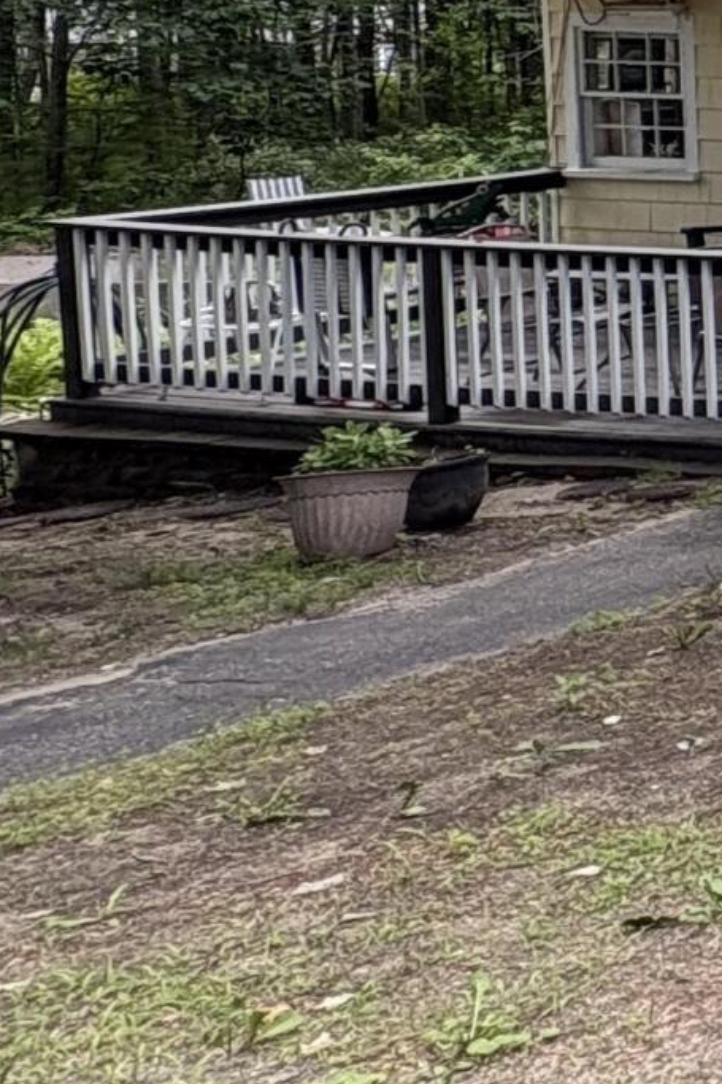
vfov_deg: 30.2
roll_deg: -0.7
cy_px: 125
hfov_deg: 12.5
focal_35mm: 64
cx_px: 2009
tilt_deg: -3.7
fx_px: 1926
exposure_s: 1/120
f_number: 2.2
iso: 40
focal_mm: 2.22
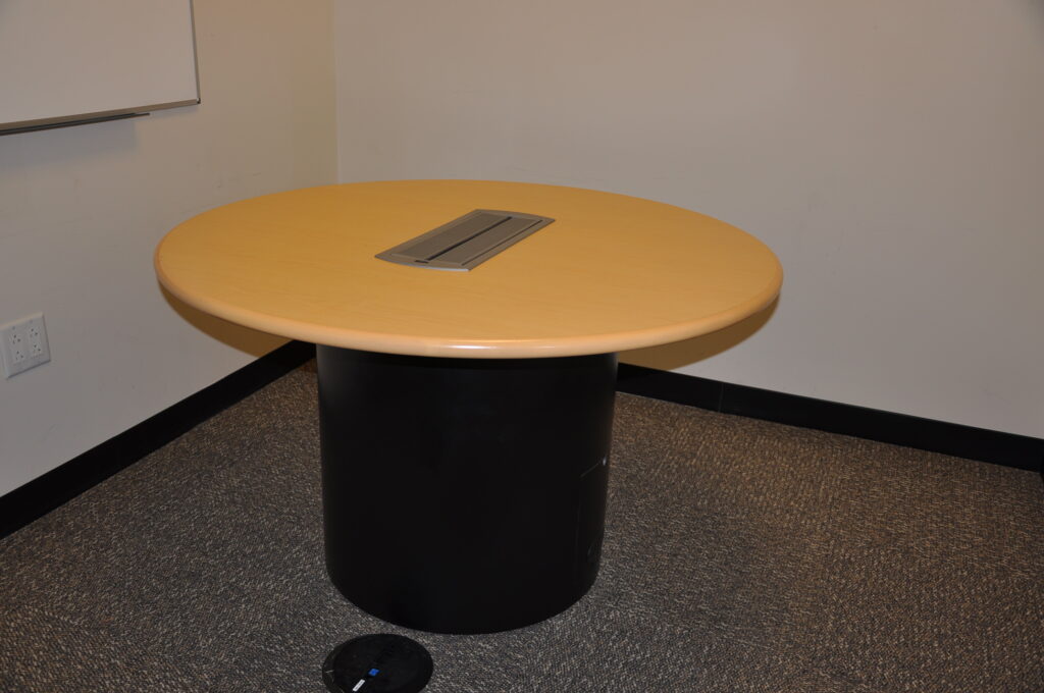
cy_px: 346
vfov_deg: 39.9
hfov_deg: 57.3
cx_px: 522
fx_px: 956
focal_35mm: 33
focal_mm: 22
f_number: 3.8
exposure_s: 1/60
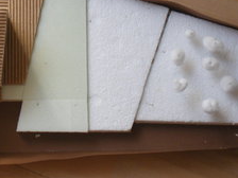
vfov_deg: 11.8
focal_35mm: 125
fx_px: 859
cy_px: 64
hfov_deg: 15.6
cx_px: 26
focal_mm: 9.3
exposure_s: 1/60.1
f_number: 3.9
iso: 115
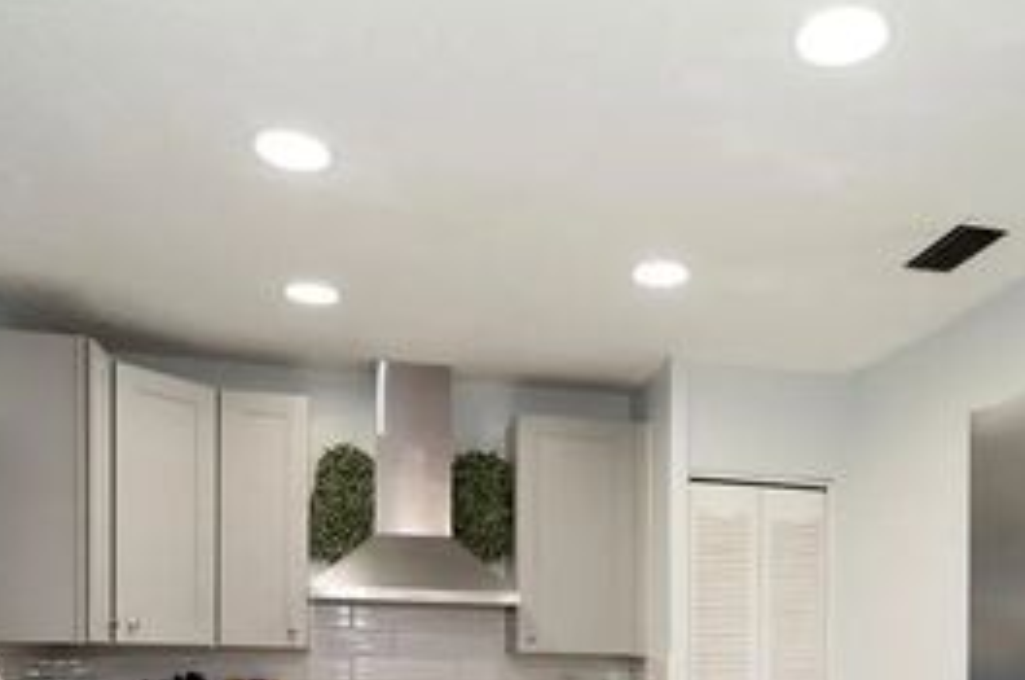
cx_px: 598
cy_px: 731
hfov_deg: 55.6
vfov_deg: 34.1
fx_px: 966
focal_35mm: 34
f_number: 3.5
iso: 640
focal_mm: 14
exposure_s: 1/125
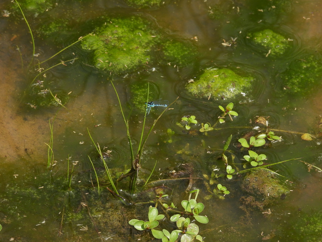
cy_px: 121
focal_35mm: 550
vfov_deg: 2.7
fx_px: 5117
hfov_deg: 3.6
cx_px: 161
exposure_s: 1/400
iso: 100
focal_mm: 98.1
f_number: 5.6
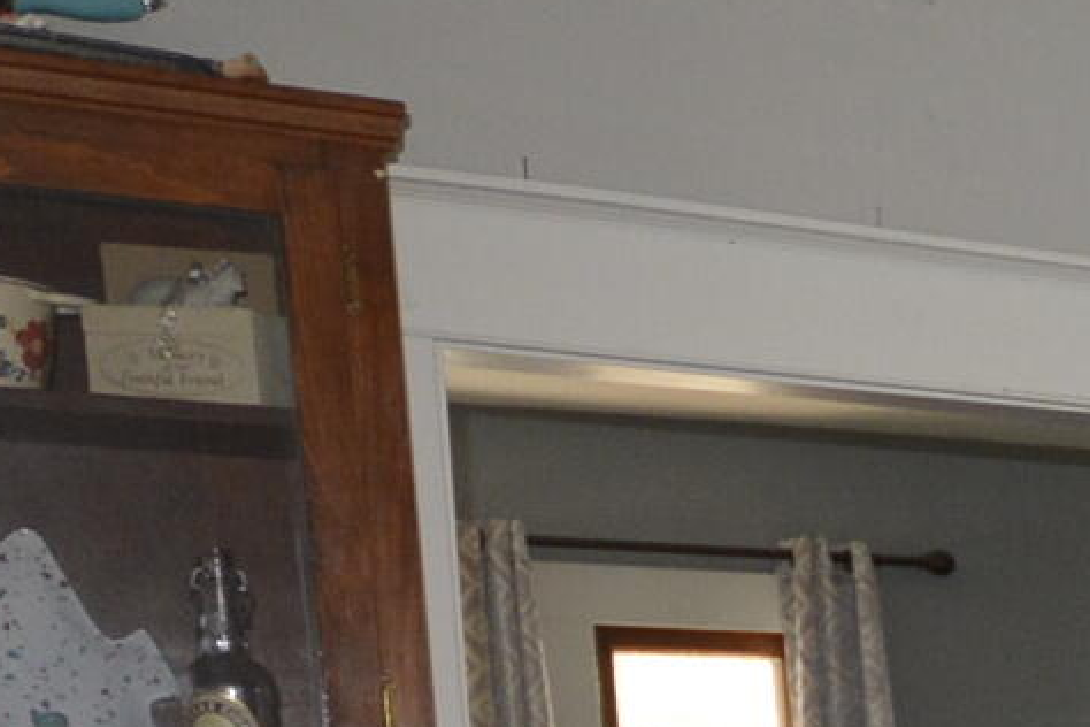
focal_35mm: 104
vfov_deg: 12.0
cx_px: 2382
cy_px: 1330
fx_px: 3153
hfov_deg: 14.8
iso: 800
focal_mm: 11
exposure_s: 1/60
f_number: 4.2
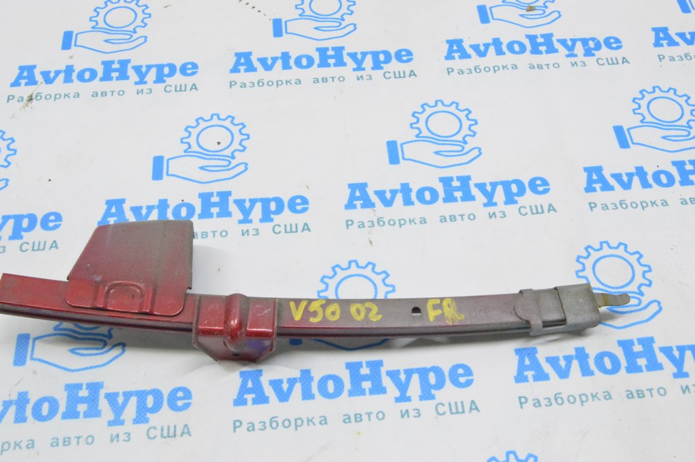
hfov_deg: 43.6
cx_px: 348
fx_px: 868
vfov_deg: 29.8
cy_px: 231
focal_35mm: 45
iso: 6400
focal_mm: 30
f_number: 20
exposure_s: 1/20
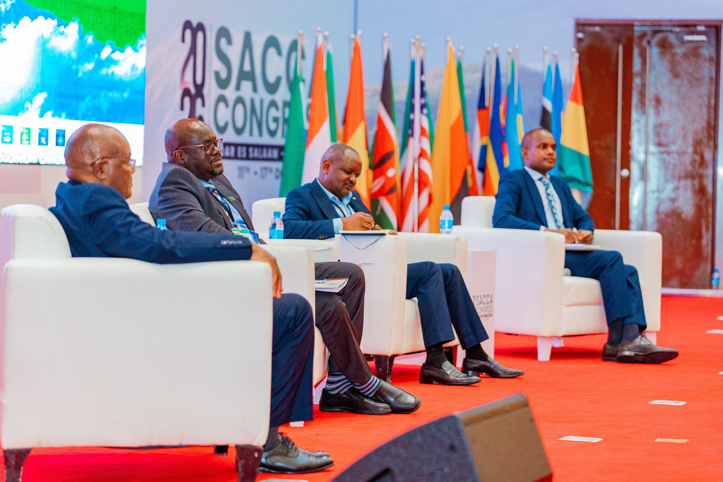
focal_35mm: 108
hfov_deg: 18.9
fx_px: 2175
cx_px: 362
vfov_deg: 12.6
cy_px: 241
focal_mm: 108.3
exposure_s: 1/160
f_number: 3.2
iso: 2500
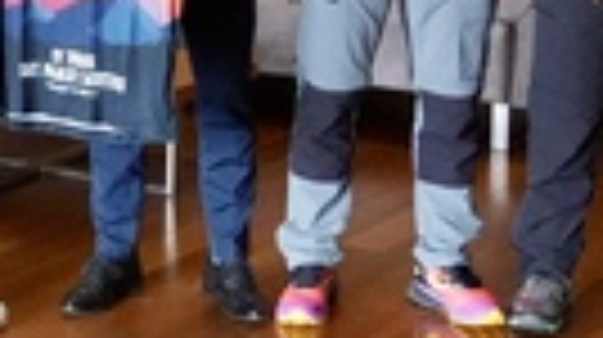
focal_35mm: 136
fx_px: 2172
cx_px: -90
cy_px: -70
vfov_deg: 8.8
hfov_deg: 15.3
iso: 10000
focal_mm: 28
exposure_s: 1/160
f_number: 4
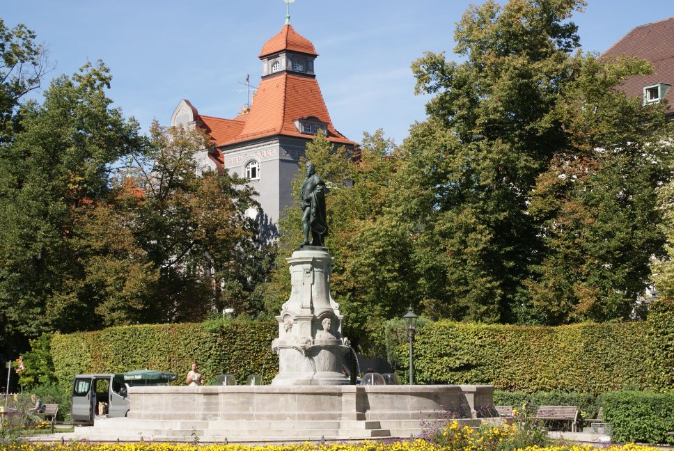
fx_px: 1406
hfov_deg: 27.0
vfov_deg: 18.2
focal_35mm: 75
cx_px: 337
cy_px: 226
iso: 100
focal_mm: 50
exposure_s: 1/125
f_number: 10
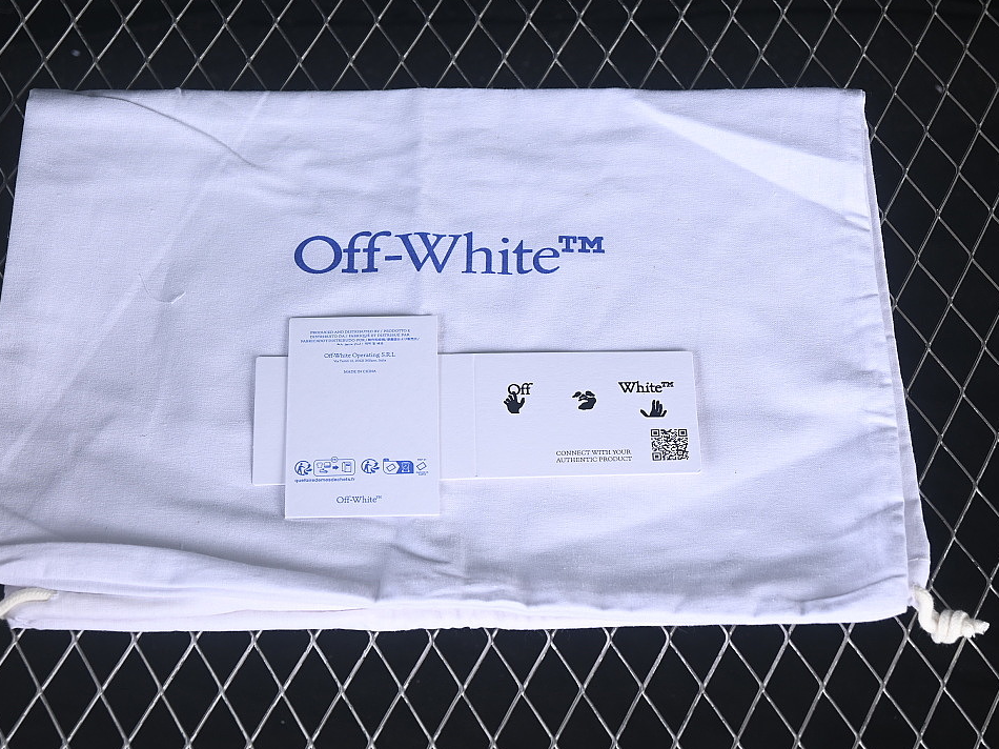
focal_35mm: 82
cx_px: 444
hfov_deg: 23.8
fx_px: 2366
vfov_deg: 18.0
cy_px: 376
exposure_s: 1/80
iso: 160
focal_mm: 50
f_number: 7.1
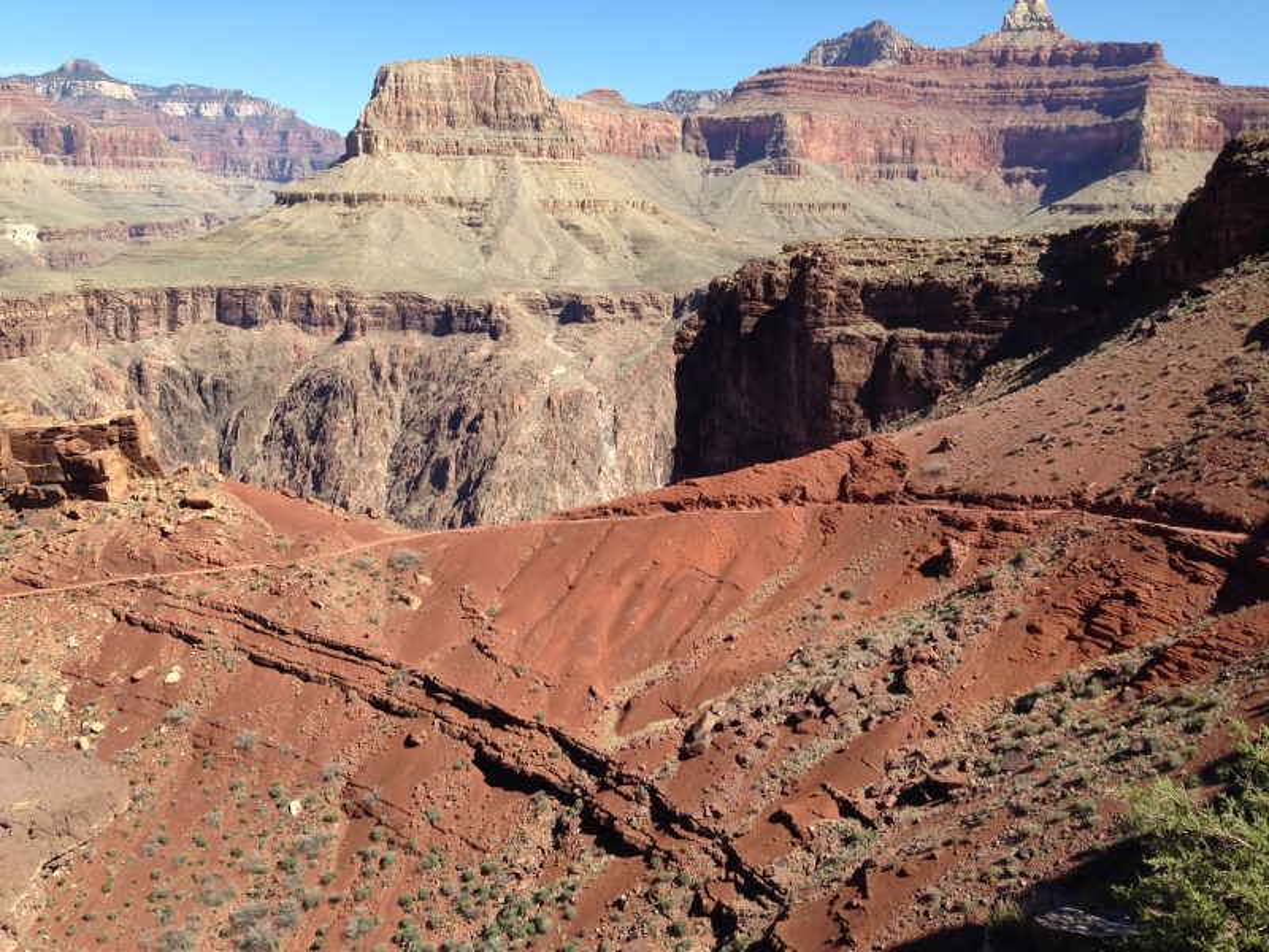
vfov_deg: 42.9
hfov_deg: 55.4
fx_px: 1210
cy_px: 476
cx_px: 634
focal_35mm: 33
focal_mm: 4.12
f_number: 2.4
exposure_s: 1/1085
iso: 50
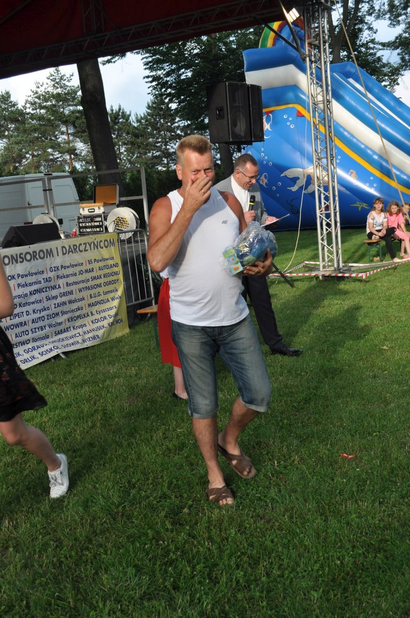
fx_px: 720
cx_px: 205
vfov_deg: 46.5
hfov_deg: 31.8
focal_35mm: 42
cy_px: 309
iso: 200
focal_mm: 28
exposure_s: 1/160
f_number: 6.3
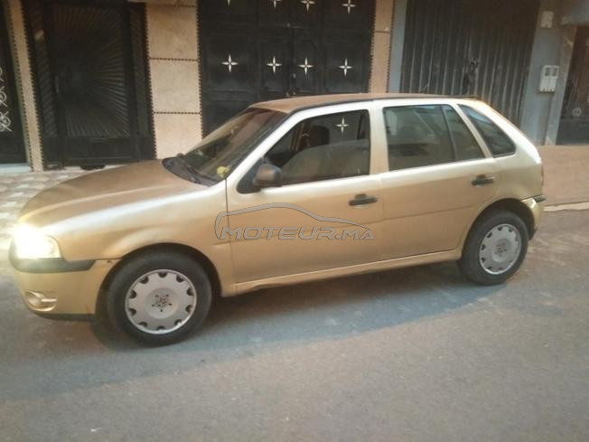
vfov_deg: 46.8
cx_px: 294
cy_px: 221
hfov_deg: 60.0
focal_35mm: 30
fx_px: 510
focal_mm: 3.65
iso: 1937
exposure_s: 1/14
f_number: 2.2
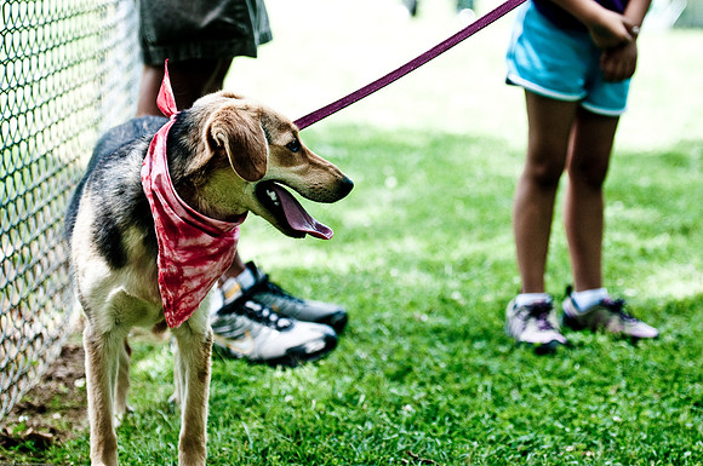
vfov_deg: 13.0
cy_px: 233
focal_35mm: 105
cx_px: 352
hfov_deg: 19.5
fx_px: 2048
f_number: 2.8
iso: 200
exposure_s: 1/1250
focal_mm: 70
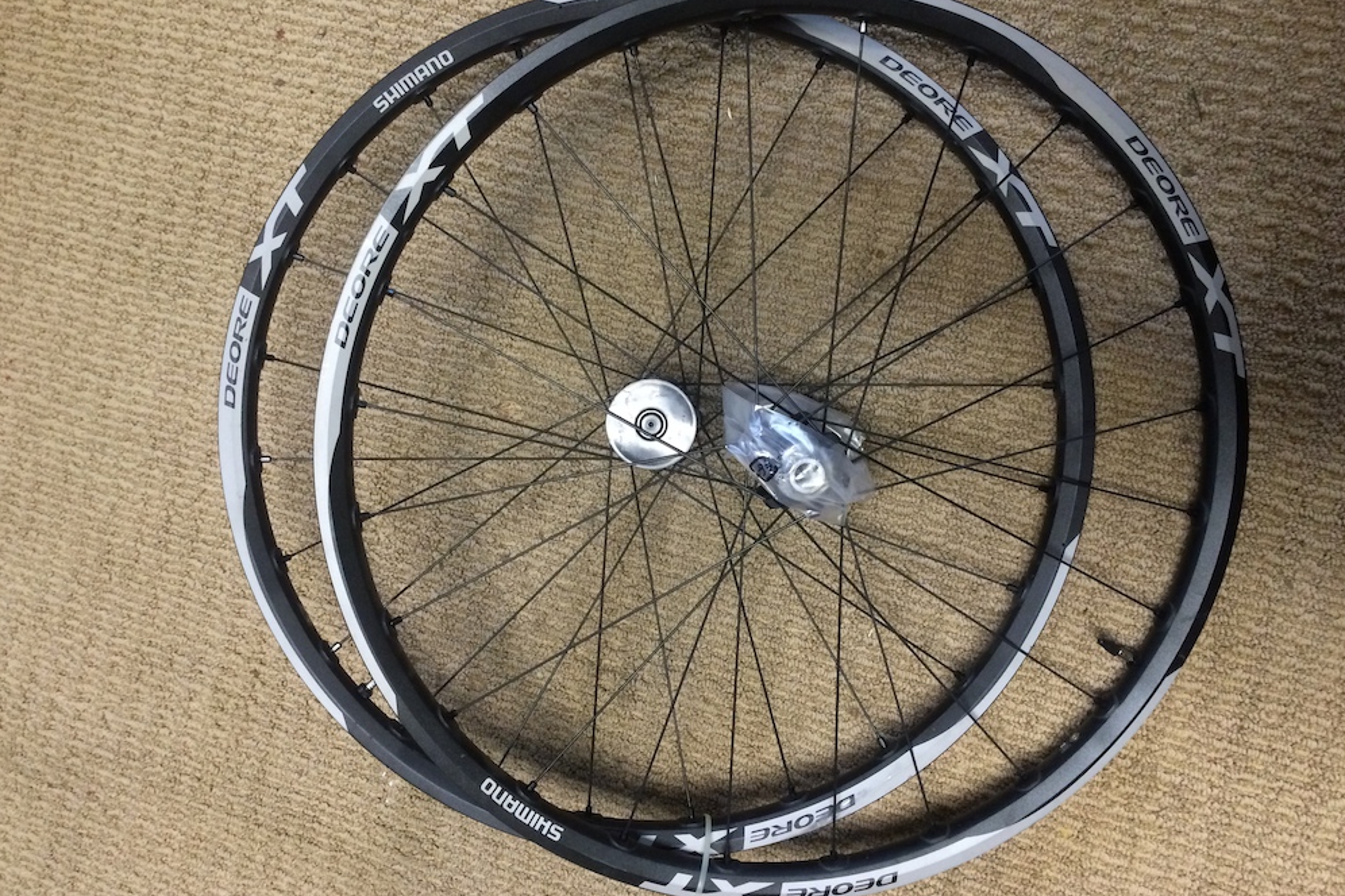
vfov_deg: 42.3
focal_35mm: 31
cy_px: 422
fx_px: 1158
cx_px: 674
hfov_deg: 60.3
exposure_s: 1/24
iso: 320
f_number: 2.2
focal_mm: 4.15
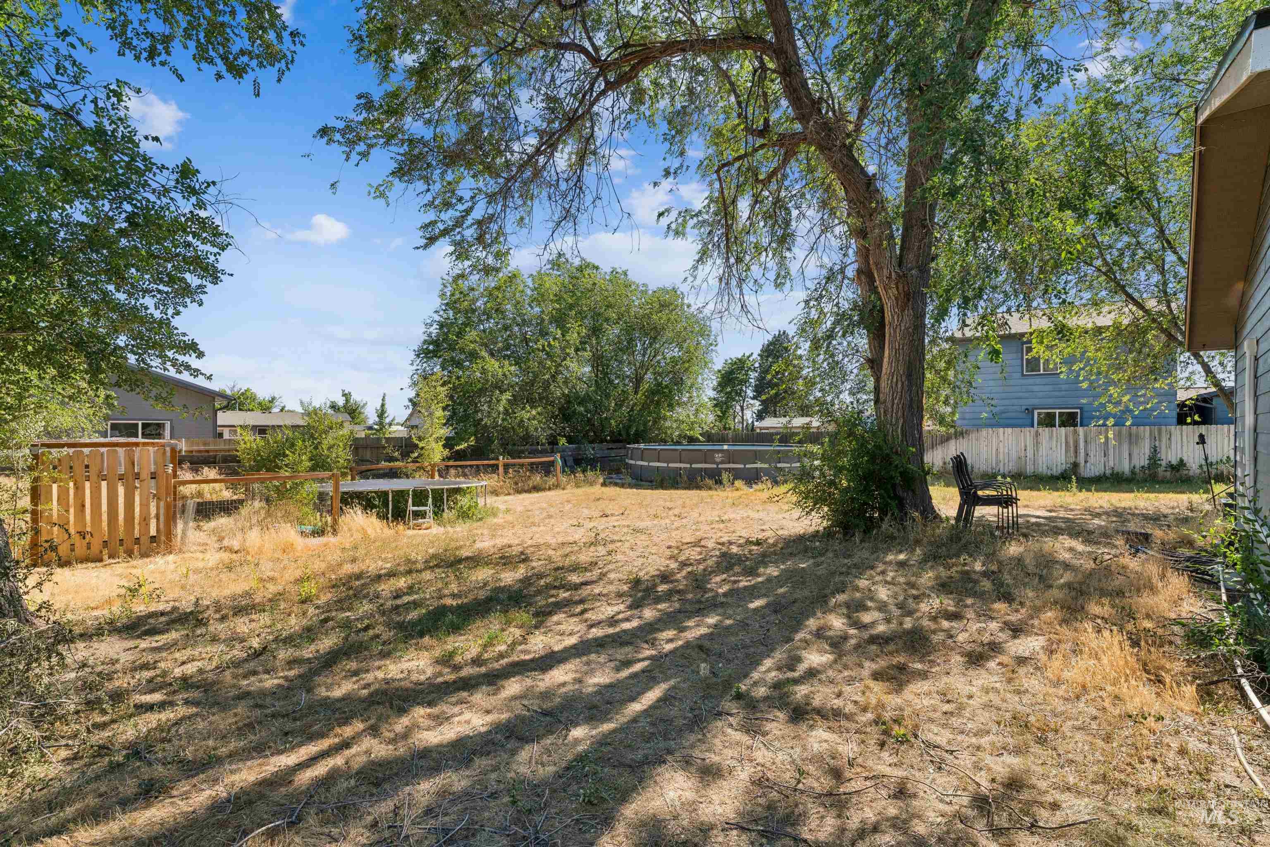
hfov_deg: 91.9
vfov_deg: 69.2
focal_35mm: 17
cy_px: 424
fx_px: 614
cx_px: 635
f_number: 13
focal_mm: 17.4
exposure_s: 1/160
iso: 400
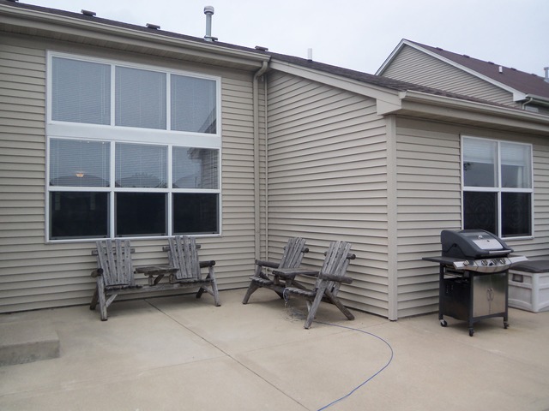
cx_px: 274
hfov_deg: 63.4
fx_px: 444
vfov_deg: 49.7
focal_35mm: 28
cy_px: 206
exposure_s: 1/640
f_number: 3.9
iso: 64
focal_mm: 5.1
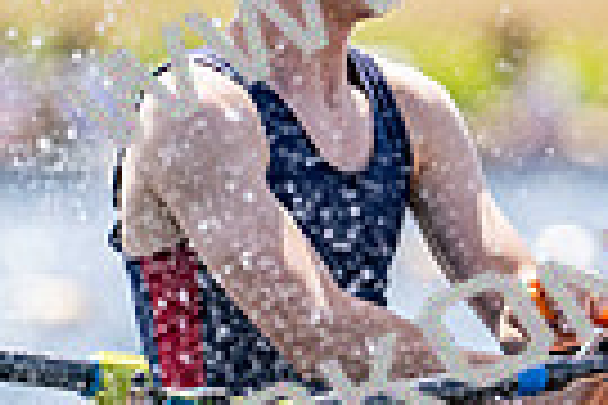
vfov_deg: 0.8
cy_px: 164
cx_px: 613
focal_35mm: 1717
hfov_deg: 1.2
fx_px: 28996
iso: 320
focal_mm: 400
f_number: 4.5
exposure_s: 1/2500
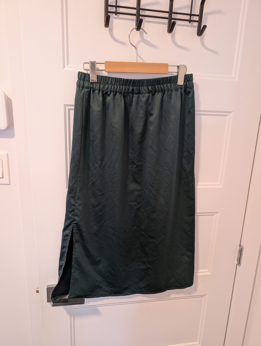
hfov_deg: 56.9
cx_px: 130
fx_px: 241
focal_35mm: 24
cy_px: 173
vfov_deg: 71.5
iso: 525
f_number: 1.68
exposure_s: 1/60
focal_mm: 6.9
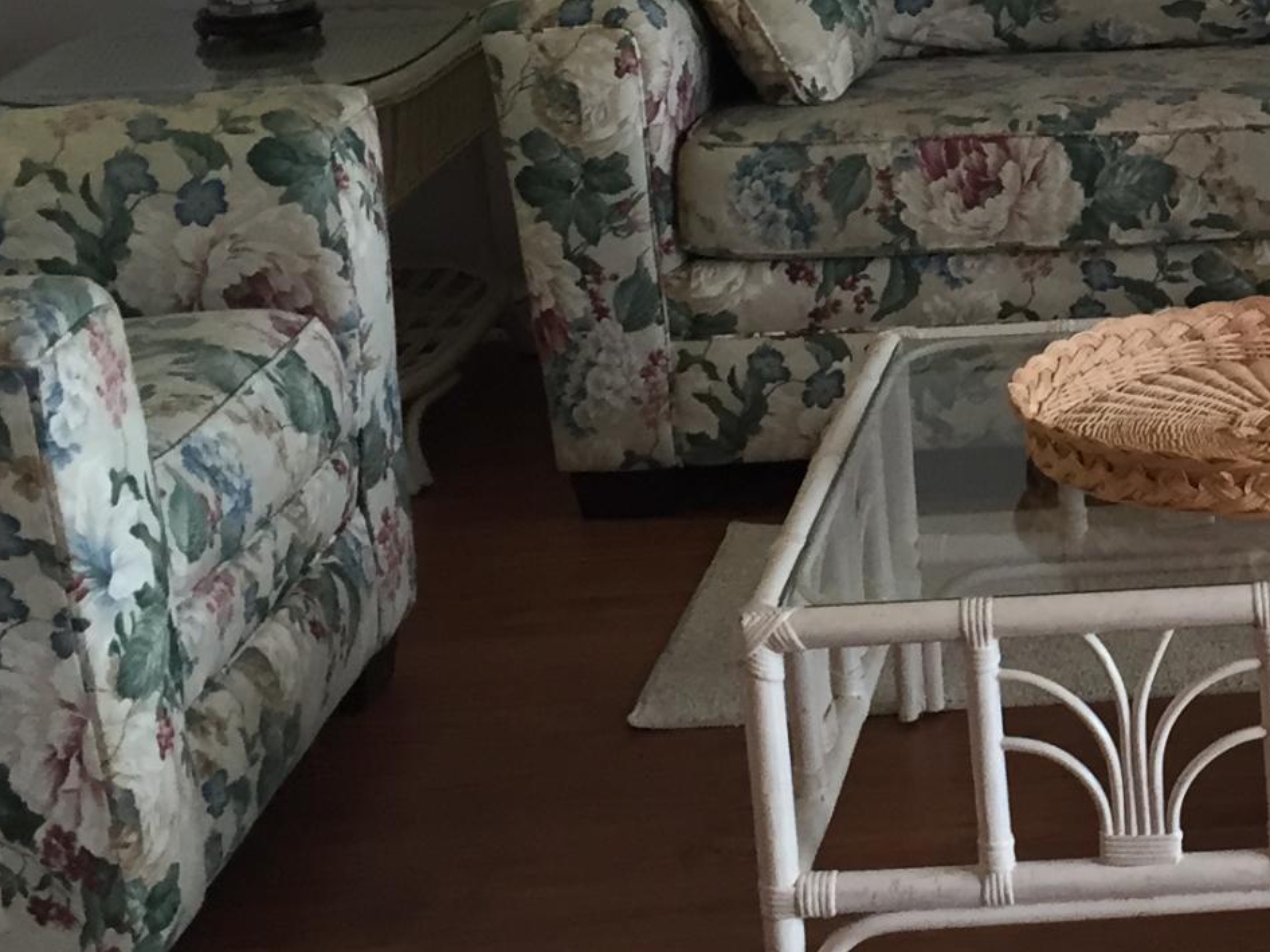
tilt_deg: -11.1
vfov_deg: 15.9
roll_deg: +0.4
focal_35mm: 92
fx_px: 3374
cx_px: 1551
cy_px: 90
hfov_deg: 19.9
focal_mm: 4.15
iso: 40
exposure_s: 1/30
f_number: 2.2
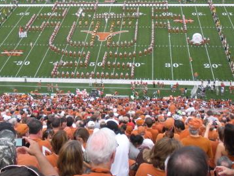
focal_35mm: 65
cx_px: 104
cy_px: 24
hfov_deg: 29.8
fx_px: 440
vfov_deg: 22.2
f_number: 3.5
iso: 82
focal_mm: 6.3
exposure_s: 1/51.3
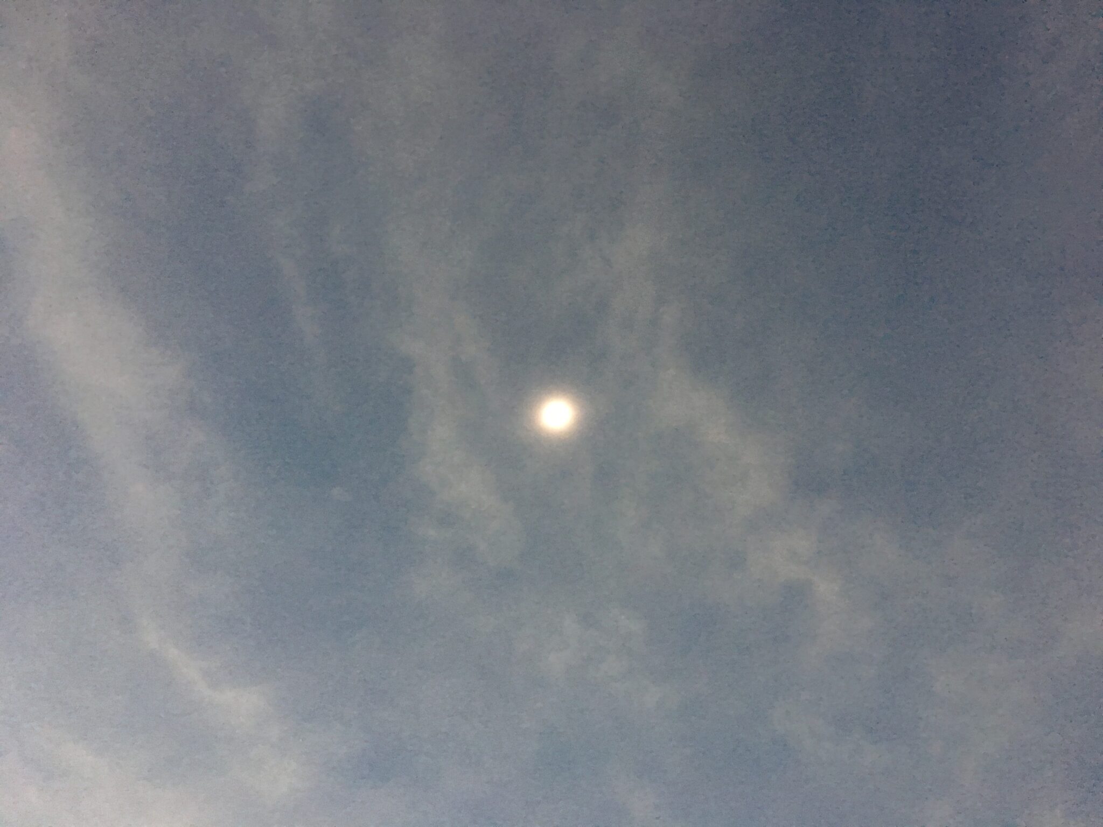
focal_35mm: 29
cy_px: 414
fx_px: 924
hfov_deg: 61.7
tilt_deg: +63.7
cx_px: 552
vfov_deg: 48.2
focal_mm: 4.15
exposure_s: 1/4
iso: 100
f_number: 2.2
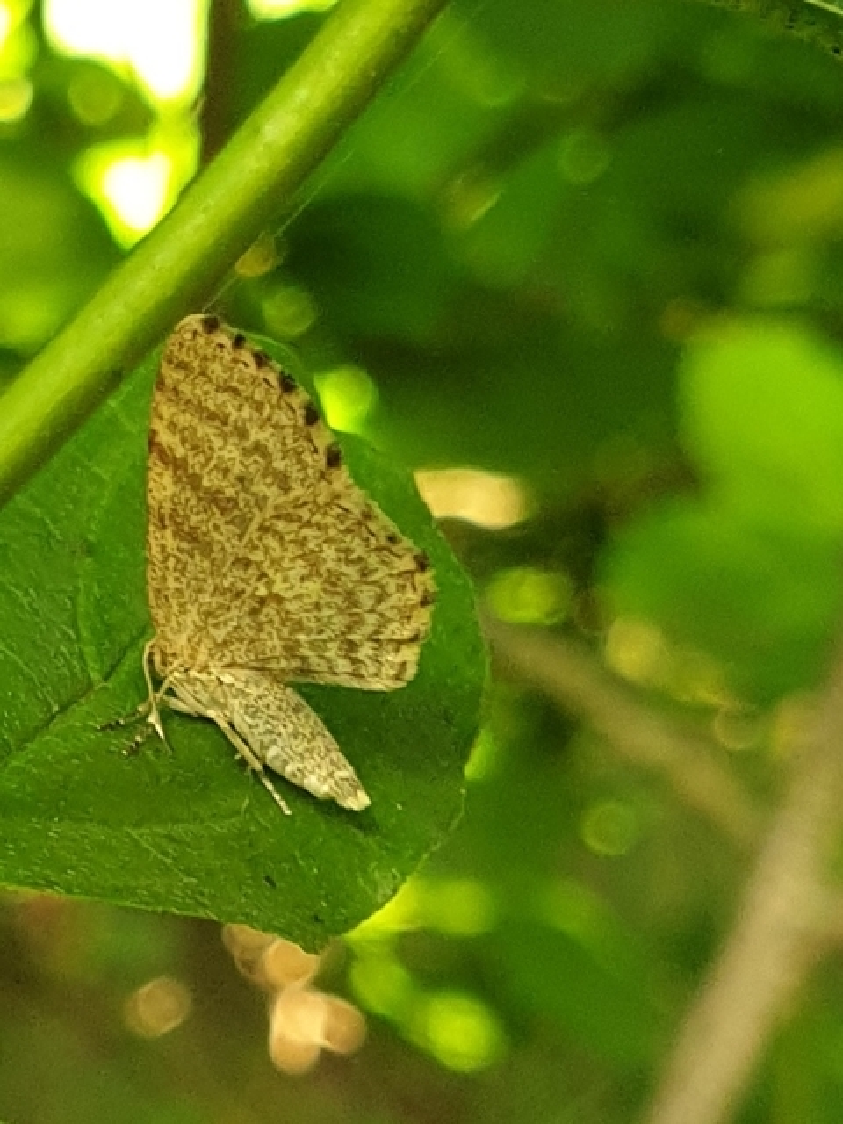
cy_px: 562
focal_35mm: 26
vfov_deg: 67.3
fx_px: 844
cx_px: 422
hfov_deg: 53.1
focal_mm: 4.3
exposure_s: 1/50
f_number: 2.4
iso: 125
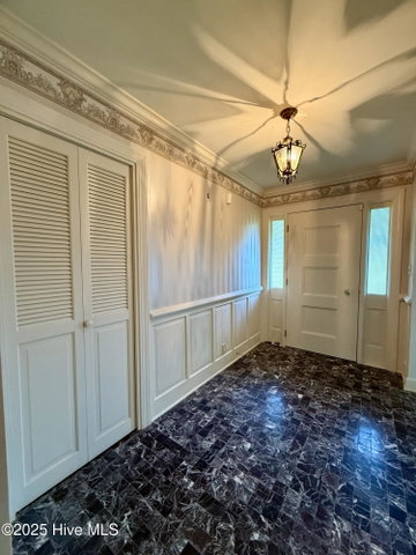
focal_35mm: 14
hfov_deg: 85.7
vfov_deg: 102.1
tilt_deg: -2.8
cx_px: 208
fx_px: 224
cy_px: 278
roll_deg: +0.0
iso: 400
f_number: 2.2
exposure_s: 1/60
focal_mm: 2.22
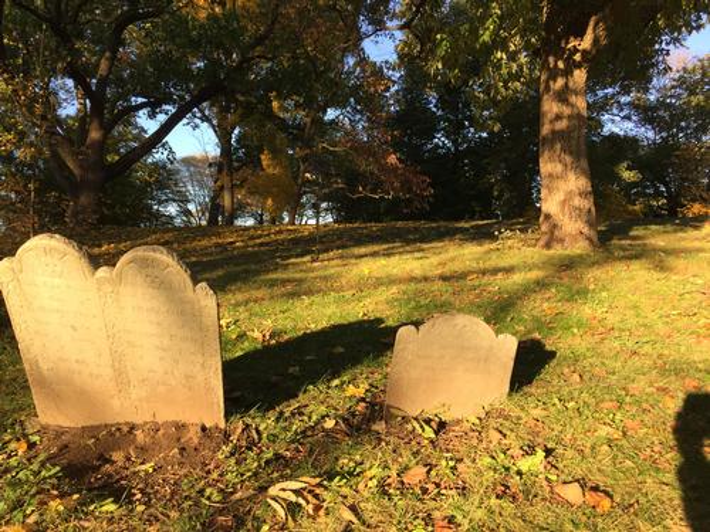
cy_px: 266
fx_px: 595
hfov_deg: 61.7
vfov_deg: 48.2
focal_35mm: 29
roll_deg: -2.6
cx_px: 355
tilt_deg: +3.8
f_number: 2.2
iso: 32
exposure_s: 1/344
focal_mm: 4.15
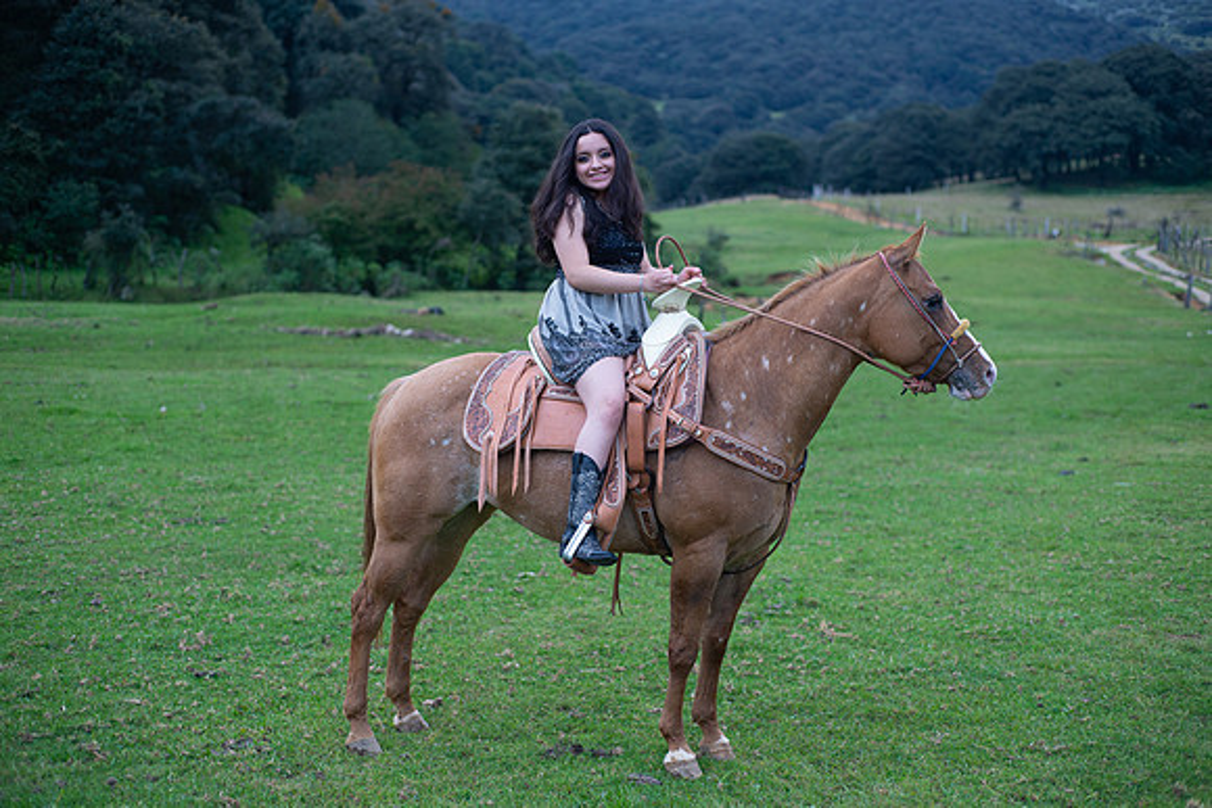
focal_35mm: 50
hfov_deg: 39.6
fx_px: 1684
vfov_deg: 27.0
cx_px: 606
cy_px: 404
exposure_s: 1/125
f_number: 2.8
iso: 400
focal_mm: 50
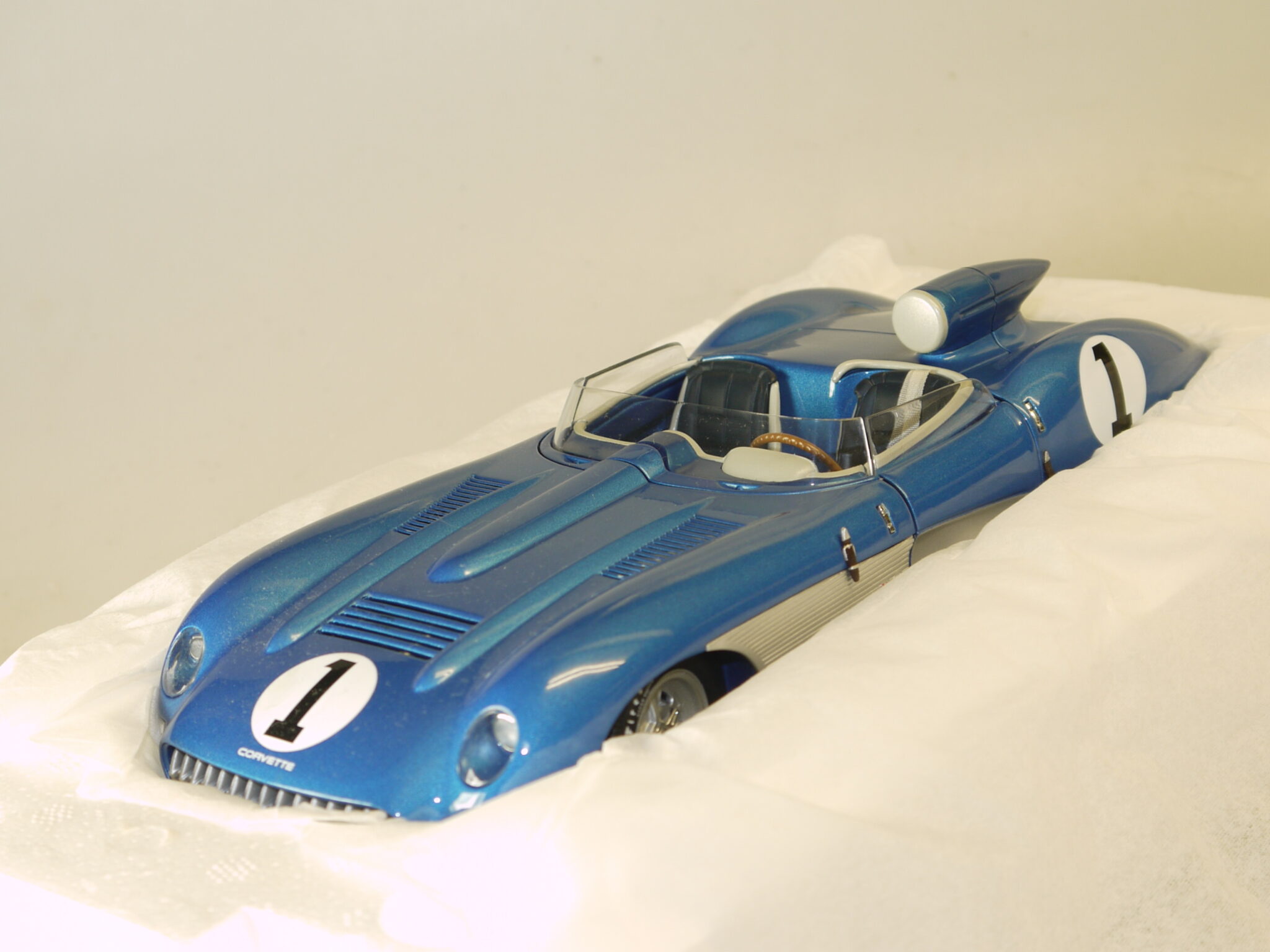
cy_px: 476
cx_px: 635
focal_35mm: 73
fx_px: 2678
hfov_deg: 26.7
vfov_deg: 20.2
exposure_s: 1/20
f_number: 5.6
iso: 100
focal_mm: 26
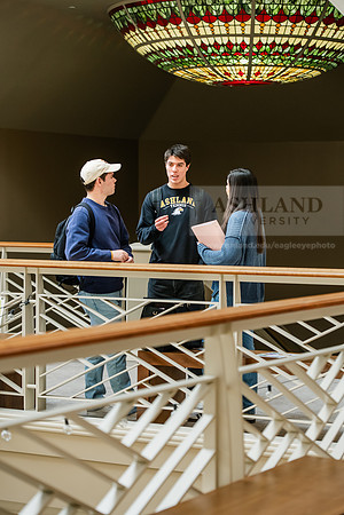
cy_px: 258
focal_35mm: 95
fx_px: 1362
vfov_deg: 21.5
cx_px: 172
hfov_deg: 14.4
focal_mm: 95
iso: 1600
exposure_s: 1/200
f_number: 4
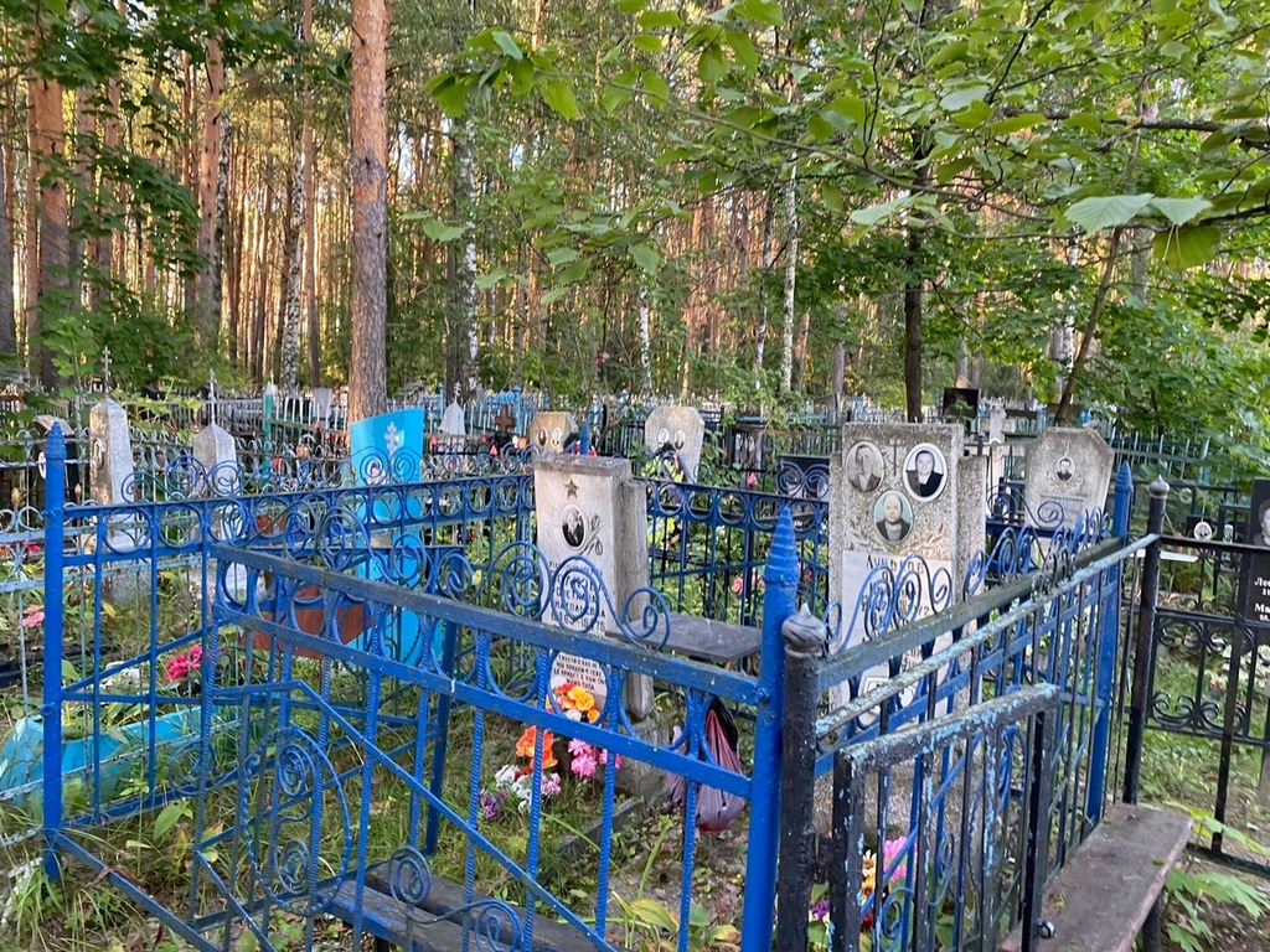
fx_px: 954
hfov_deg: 67.3
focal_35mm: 26
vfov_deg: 53.1
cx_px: 635
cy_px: 476
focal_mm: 4.25
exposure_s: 1/76
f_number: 1.8
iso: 125
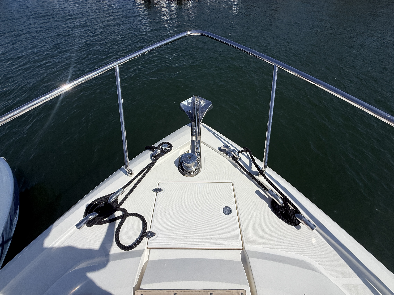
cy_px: 148
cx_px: 197
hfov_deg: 102.1
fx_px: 159
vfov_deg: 85.7
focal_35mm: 14
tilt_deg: -51.9
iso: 40
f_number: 2.2
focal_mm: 2.22
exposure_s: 1/6173
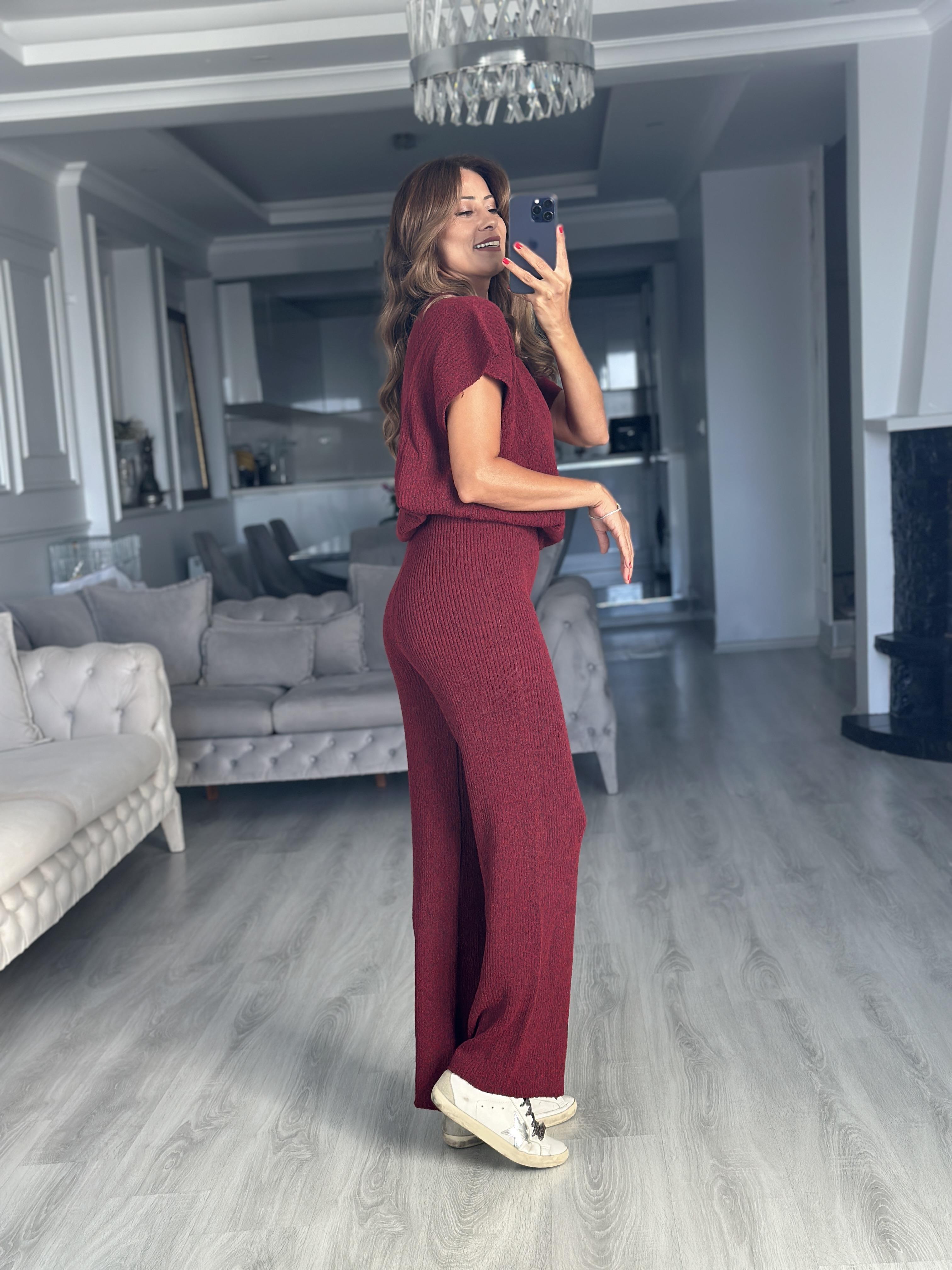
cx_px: 476
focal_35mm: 48
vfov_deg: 39.7
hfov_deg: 30.3
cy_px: 635
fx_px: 1760
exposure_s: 1/121
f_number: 1.78
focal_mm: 6.86
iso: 125
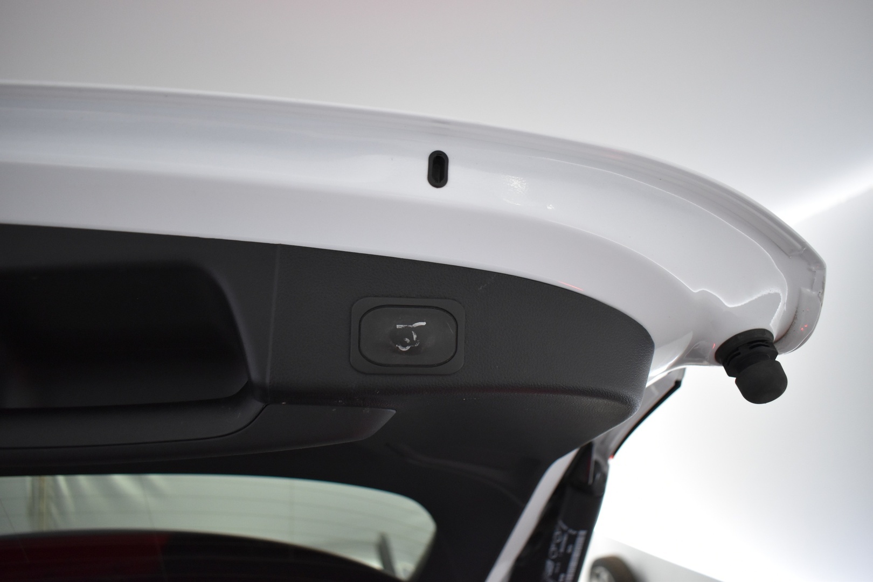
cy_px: 291
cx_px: 436
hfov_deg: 67.4
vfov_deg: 47.9
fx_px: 655
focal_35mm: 27
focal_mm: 18
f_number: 3.5
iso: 1400
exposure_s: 1/60
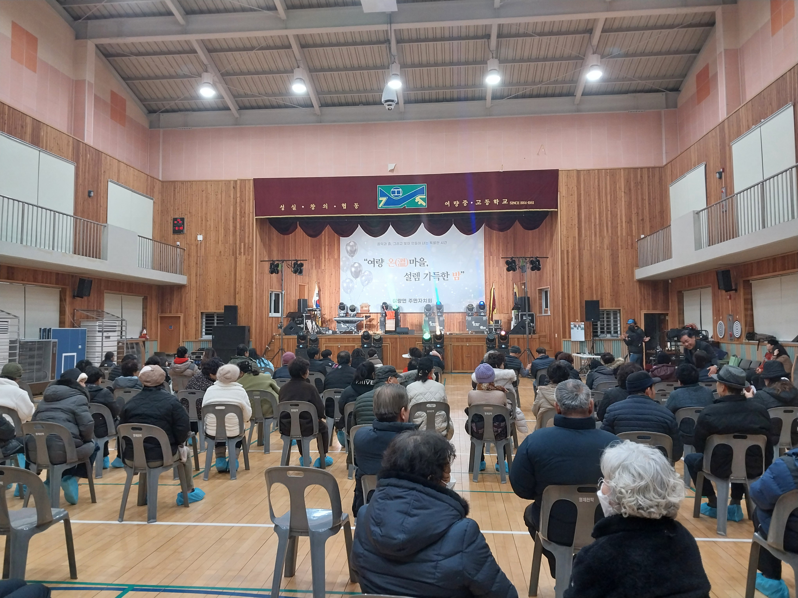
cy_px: 299
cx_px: 399
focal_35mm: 26
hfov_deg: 67.3
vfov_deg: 53.1
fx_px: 599
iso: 100
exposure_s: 1/60
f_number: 1.8
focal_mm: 4
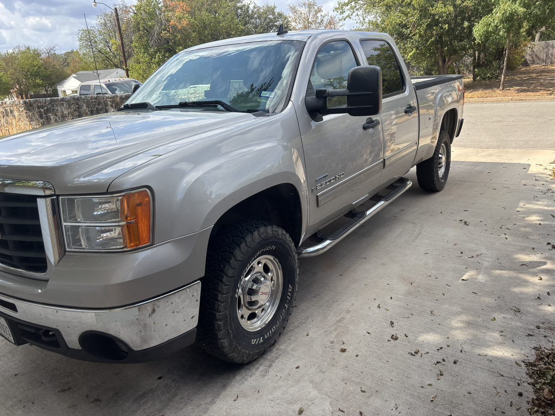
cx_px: 278
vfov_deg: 53.1
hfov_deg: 67.3
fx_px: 417
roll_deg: +3.7
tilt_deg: -18.1
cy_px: 208
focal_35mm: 26
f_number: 1.6
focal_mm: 5.96
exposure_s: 1/1295
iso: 50
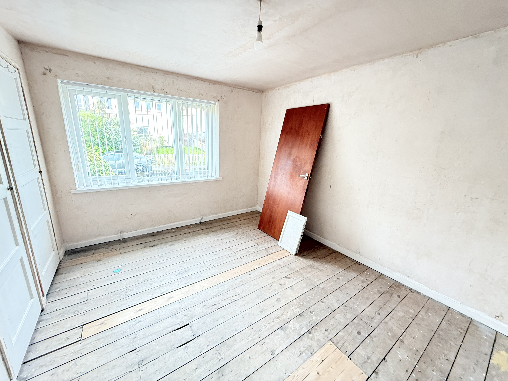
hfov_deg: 102.1
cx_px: 254
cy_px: 190
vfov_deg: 85.7
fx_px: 205
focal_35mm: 14
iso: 320
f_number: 2.2
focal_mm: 2.22
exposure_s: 1/62
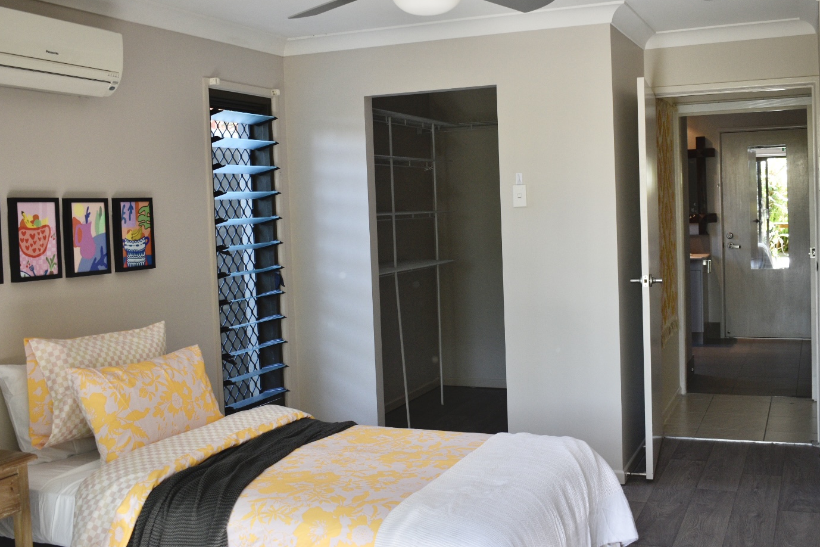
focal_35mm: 41
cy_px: 247
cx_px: 420
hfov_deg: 47.8
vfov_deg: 32.9
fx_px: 924
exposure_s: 1/80
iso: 400
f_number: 4.5
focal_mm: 23
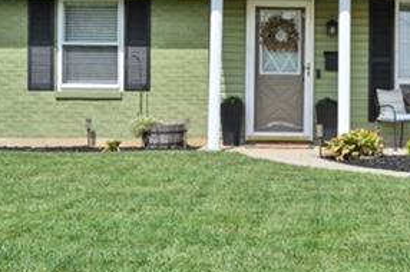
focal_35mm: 88
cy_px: 103
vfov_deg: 15.5
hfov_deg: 22.5
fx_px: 999
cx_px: 384
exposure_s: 1/400
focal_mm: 24.5
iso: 100
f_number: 8
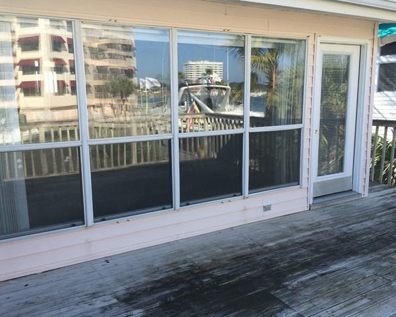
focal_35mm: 31
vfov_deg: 47.2
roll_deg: +0.5
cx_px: 188
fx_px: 364
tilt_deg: -11.1
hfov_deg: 57.1
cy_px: 160
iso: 32
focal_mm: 4.15
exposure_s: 1/695
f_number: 2.2
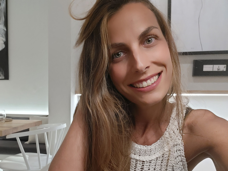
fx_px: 165
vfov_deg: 54.9
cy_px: 86
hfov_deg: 69.4
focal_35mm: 25
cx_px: 114
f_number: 2.2
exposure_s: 1/25
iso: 500
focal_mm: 3.75
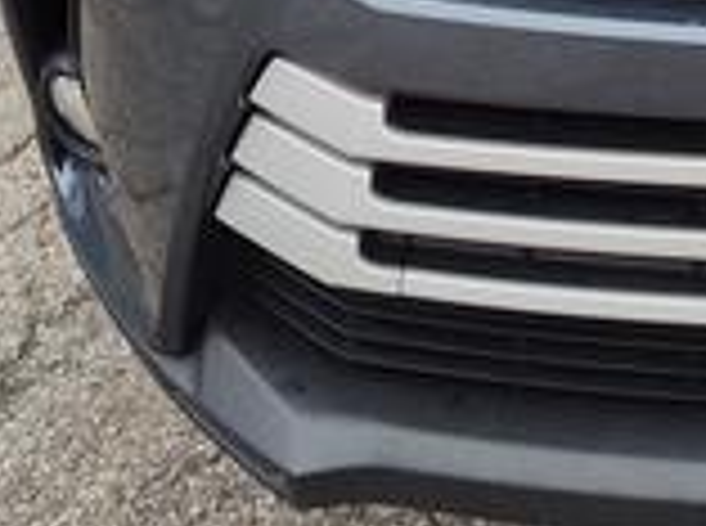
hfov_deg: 18.7
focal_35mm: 94
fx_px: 1913
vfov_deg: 14.0
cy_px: -405
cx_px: 1030
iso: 100
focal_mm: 5.56
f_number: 1.88
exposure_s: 1/153
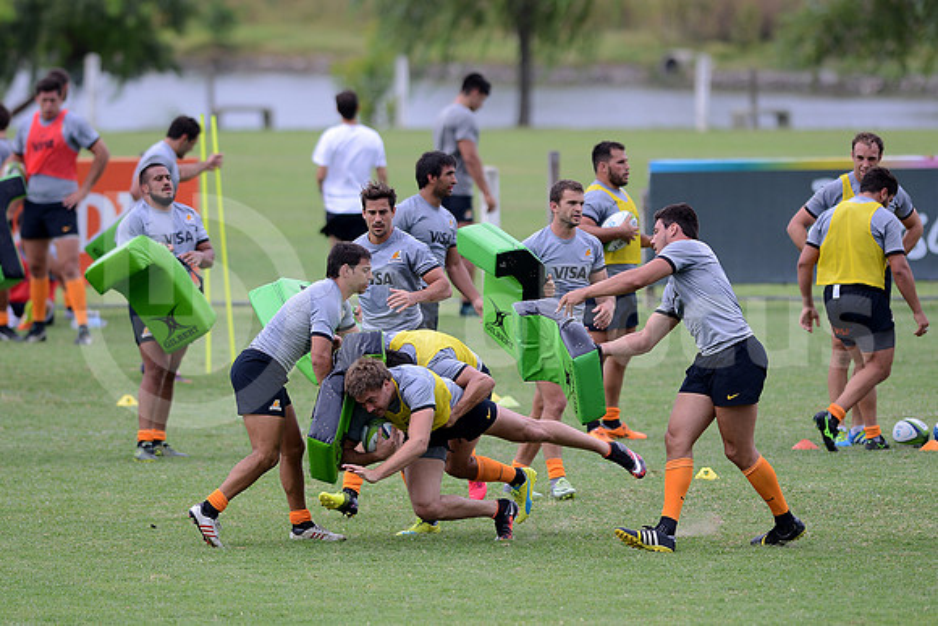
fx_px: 7818
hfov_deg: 6.9
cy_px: 313
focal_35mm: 300
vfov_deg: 4.6
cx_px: 469
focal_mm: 300
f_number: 2.8
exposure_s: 1/1000
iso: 200
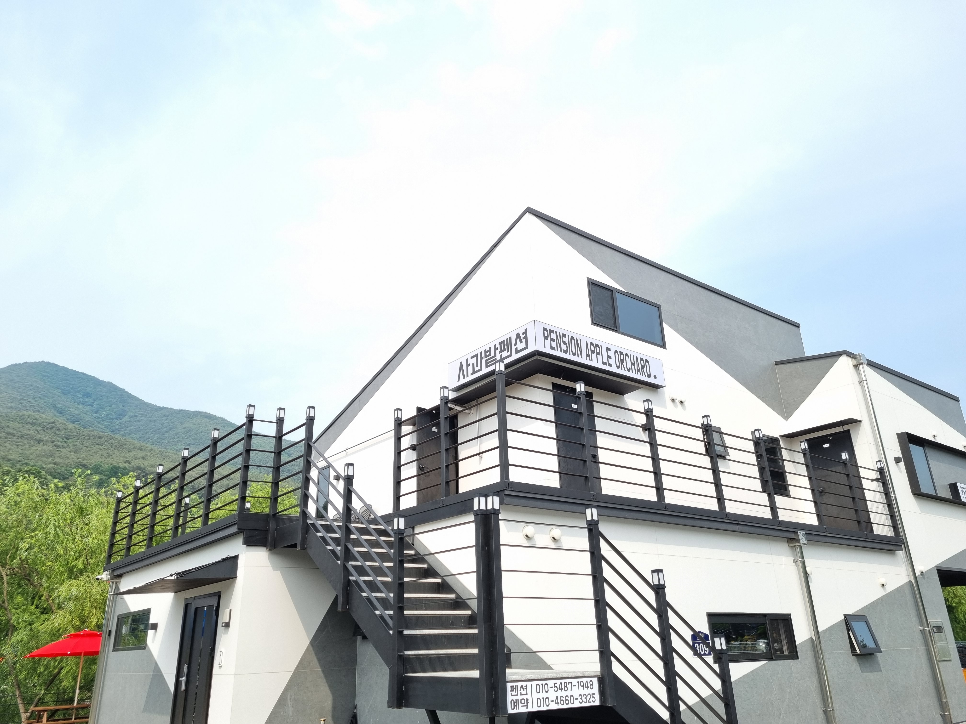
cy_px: 362
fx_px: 726
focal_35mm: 26
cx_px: 483
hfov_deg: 67.3
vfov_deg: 53.1
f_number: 1.8
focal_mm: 5.4
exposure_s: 1/1332
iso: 50
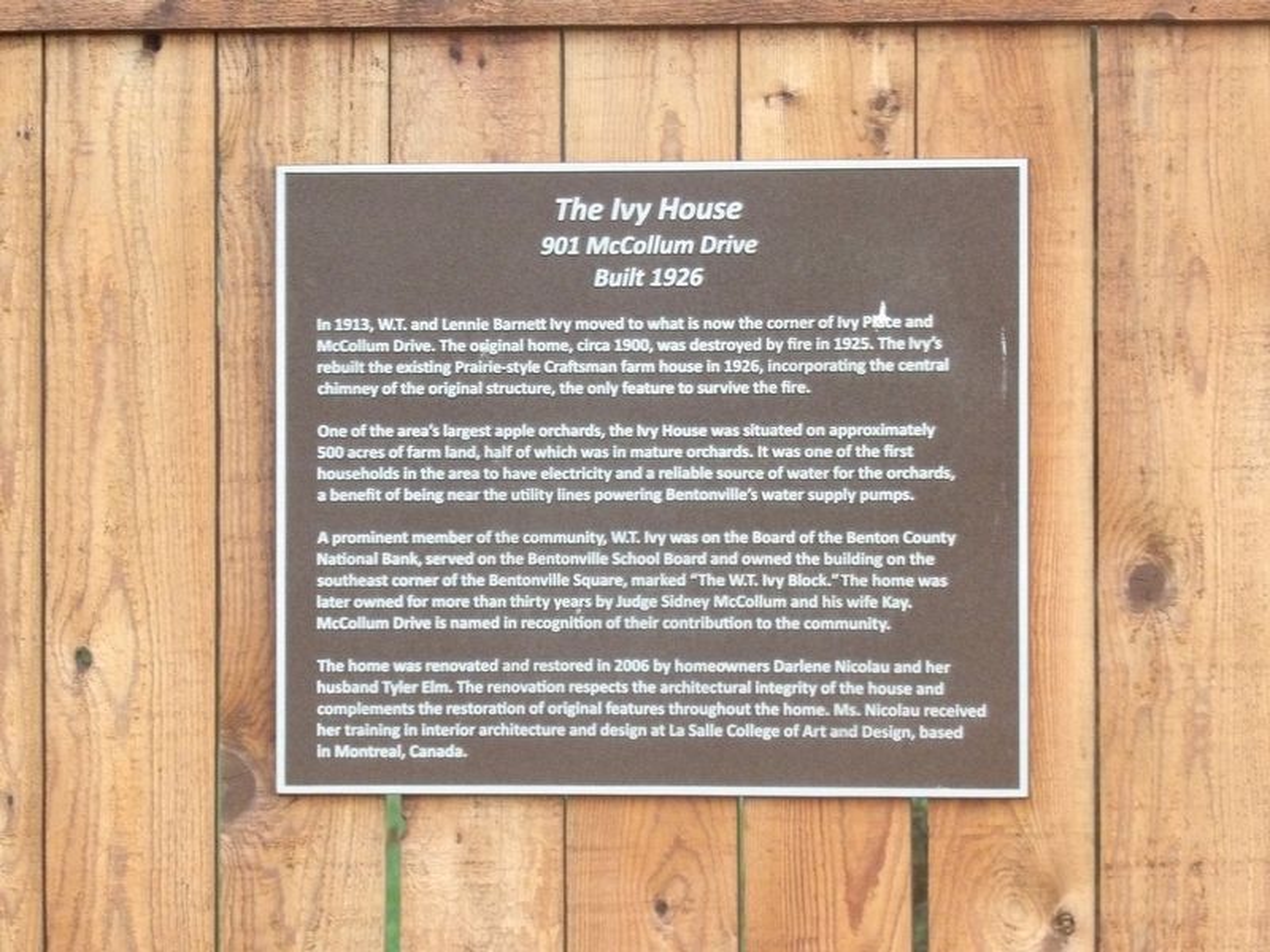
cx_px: 635
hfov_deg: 8.9
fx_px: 8145
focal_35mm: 222
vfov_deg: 6.7
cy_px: 476
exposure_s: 1/19
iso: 800
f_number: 4.5
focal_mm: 39.8
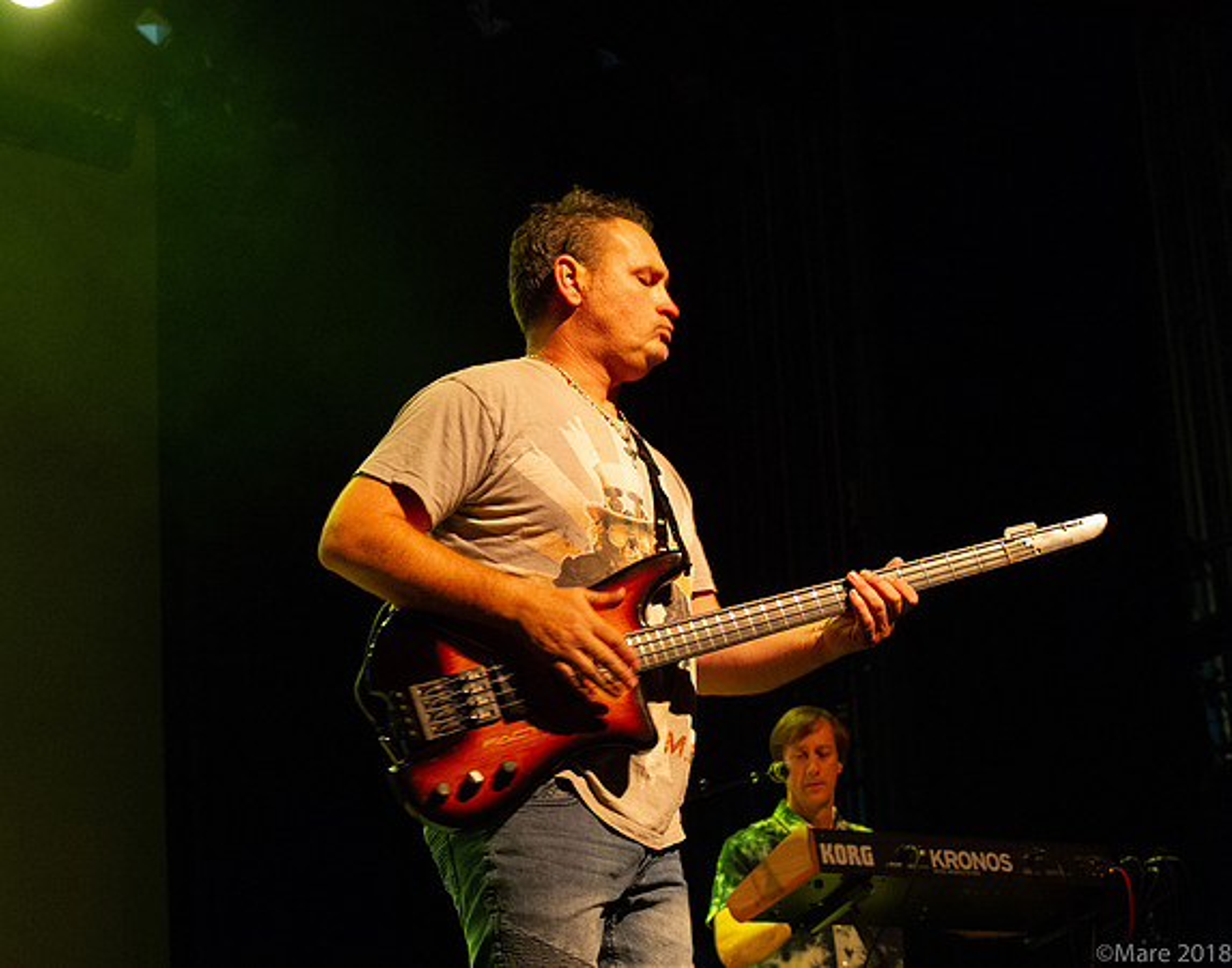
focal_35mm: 78
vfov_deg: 19.4
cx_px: 505
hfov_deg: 24.6
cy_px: 484
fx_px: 2825
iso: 8000
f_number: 7.1
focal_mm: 70
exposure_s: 1/80
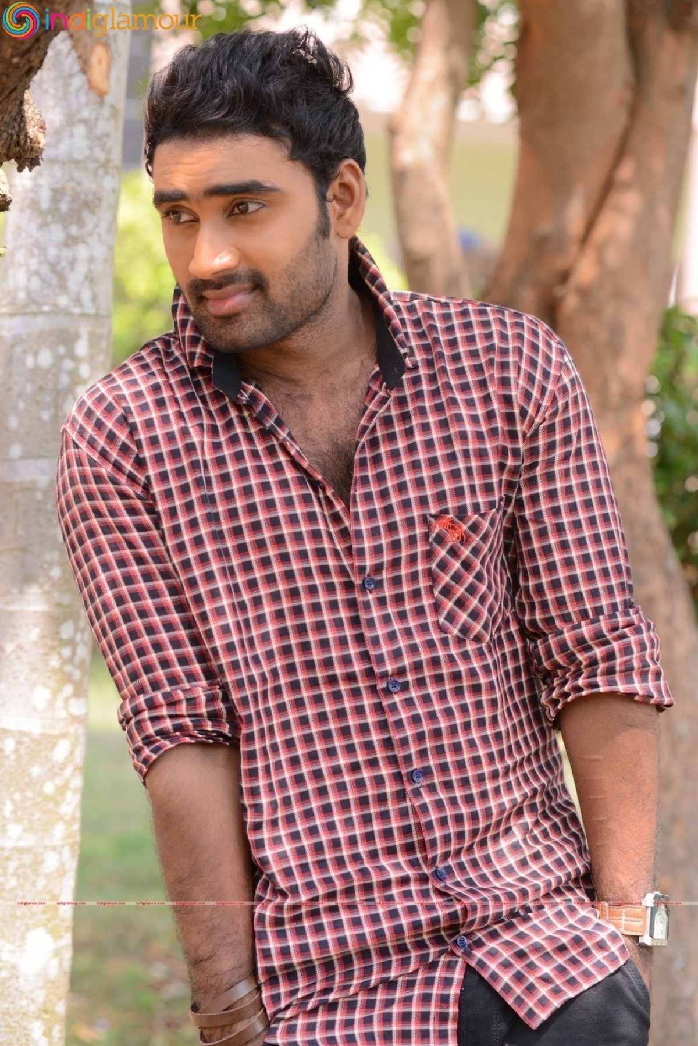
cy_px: 523
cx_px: 349
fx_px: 2673
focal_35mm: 92
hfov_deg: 14.9
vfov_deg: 22.1
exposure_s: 1/320
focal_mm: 92
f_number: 5
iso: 250
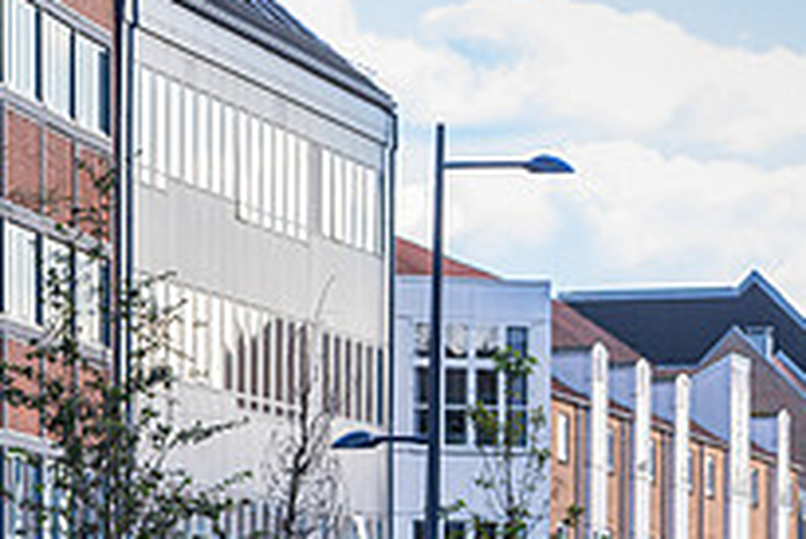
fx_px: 8065
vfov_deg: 3.8
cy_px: 706
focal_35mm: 360
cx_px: 106
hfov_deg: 5.7
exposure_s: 1/250
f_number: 5
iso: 200
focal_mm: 127
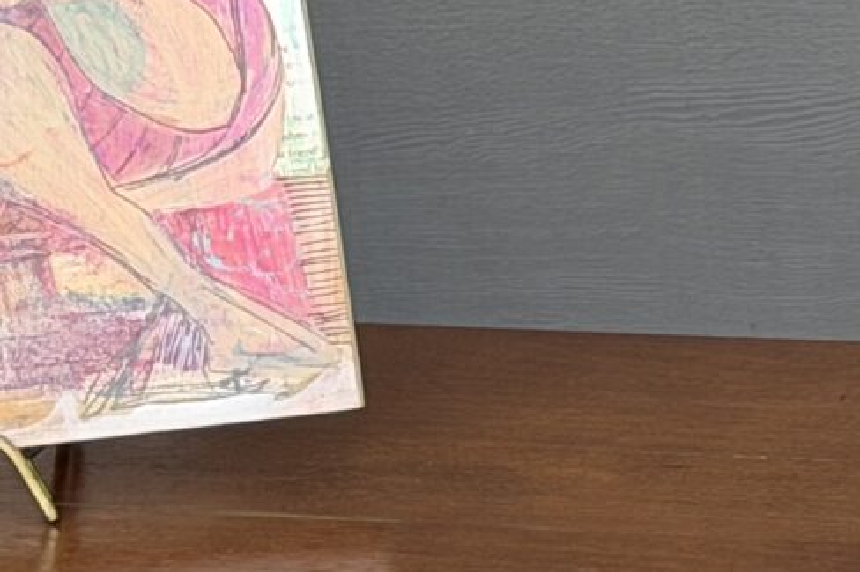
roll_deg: +4.7
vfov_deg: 5.1
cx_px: 1269
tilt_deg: -23.5
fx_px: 6256
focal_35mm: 262
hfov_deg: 7.7
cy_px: 1207
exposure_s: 1/170
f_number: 1.78
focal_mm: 6.76
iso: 64
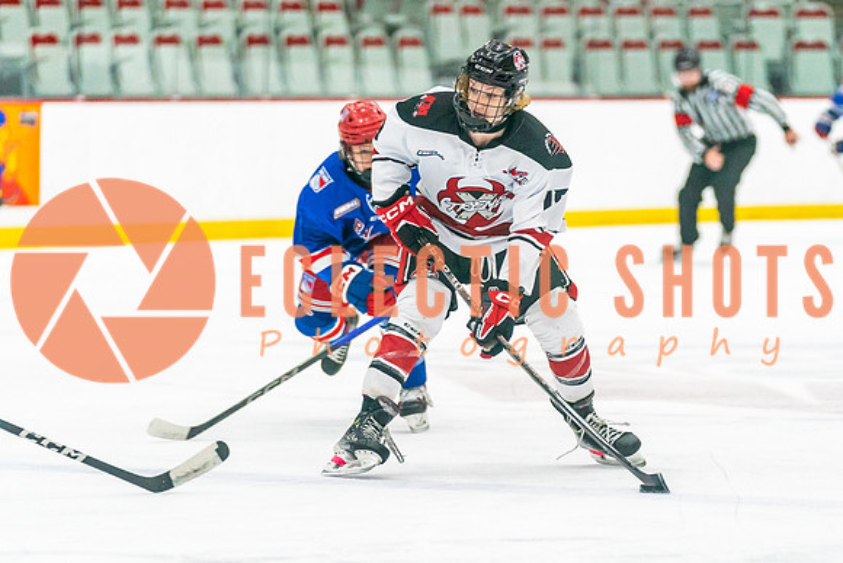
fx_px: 6471
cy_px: 351
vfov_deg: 5.0
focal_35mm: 276
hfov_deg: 7.5
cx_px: 465
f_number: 2.8
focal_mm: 159
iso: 3200
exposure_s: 1/1000
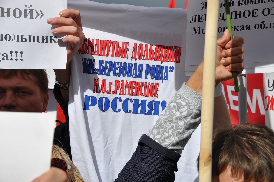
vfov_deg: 14.7
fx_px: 707
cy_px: 91
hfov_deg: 21.9
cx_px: 137
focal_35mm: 93
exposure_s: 1/500
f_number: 11
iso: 200
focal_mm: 62
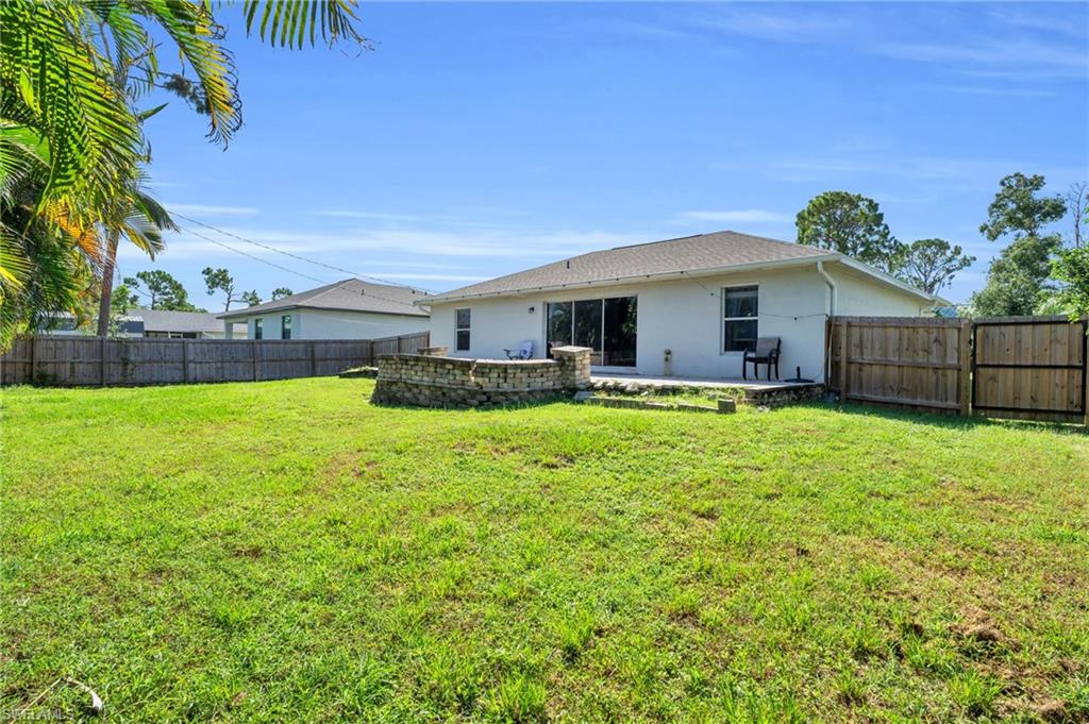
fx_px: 544
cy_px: 362
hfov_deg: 90.0
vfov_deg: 67.3
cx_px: 544
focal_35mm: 18
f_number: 8
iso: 200
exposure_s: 1/800
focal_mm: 18
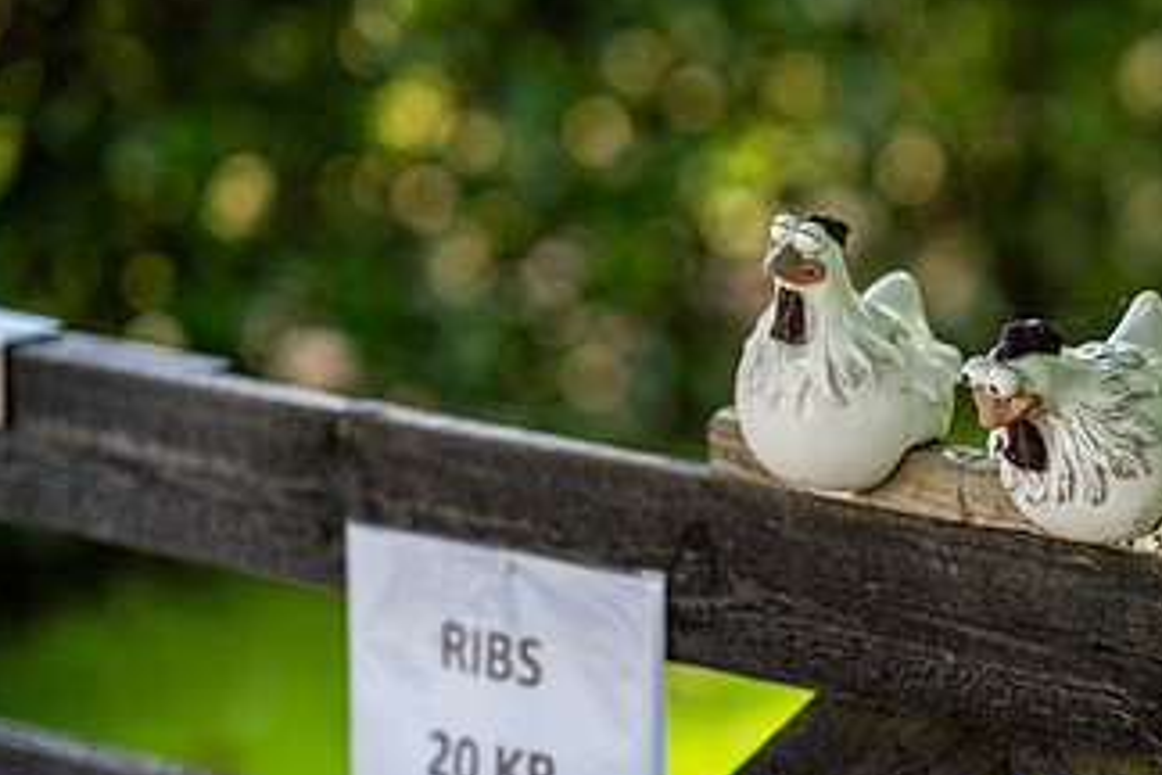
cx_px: 1022
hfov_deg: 13.4
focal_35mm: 152
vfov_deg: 9.0
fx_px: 4906
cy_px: 551
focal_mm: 85
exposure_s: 1/250
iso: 50
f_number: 1.8
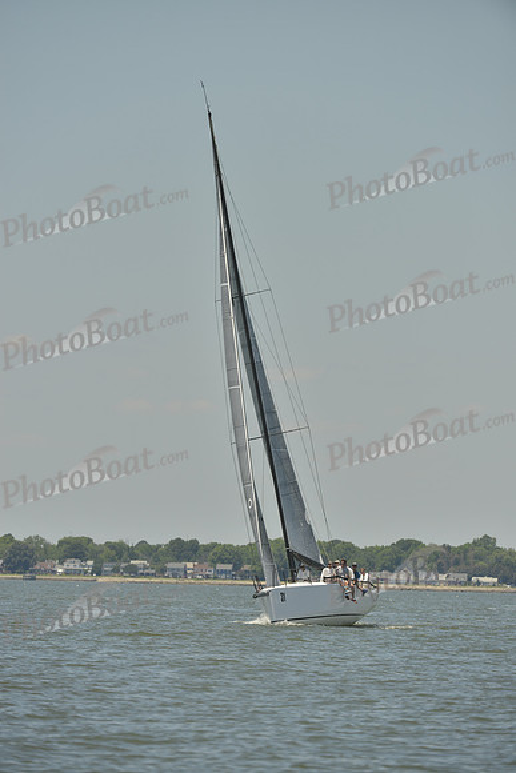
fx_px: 6231
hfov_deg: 4.7
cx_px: 258
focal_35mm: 290
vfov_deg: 7.1
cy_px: 386
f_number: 6.3
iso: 200
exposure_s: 1/1250
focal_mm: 290
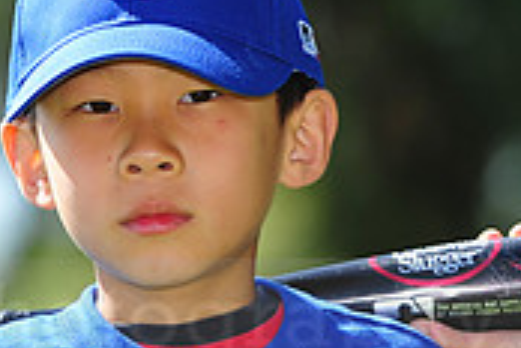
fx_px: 9638
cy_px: 297
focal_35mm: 666
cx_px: 135
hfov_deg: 3.1
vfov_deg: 2.1
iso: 200
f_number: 4.5
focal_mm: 200
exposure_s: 1/640
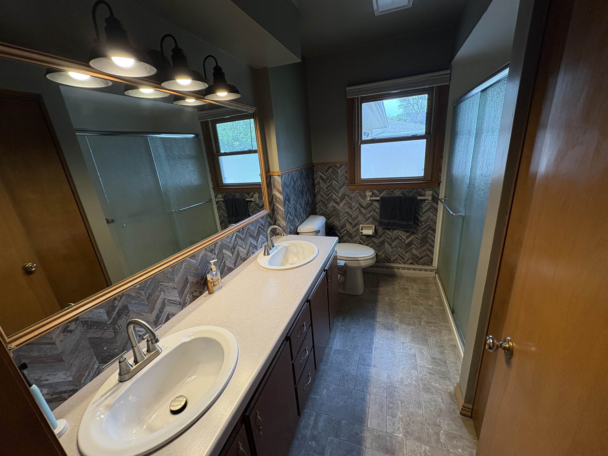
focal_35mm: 14
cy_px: 228
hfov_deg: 102.1
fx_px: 246
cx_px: 304
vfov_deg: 85.7
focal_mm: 2.22
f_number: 2.2
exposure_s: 1/60
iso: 125
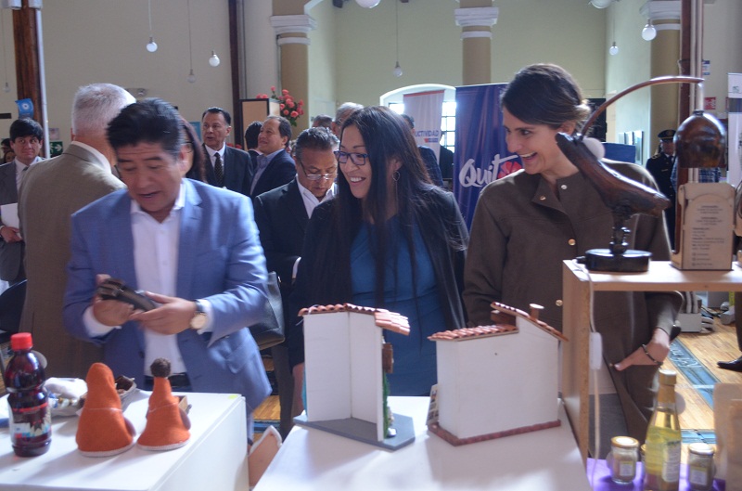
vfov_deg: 34.0
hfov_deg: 49.7
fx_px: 802
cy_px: 246
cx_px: 371
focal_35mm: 39
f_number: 4.2
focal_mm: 26
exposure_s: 1/30
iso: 1100
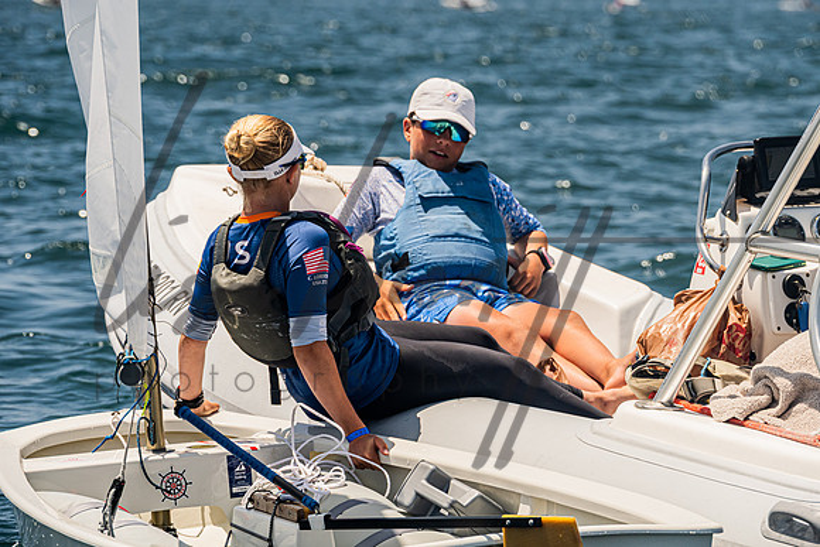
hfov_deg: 7.7
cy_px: 212
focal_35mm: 267
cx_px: 436
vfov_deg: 5.1
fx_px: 6084
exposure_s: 1/1600
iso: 250
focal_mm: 210
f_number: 8
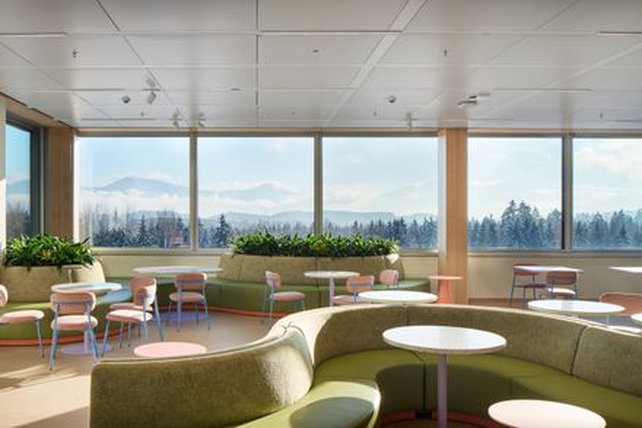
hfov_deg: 73.8
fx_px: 428
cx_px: 321
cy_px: 214
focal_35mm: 24
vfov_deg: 53.1
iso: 100
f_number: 11
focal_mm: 24
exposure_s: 1/3
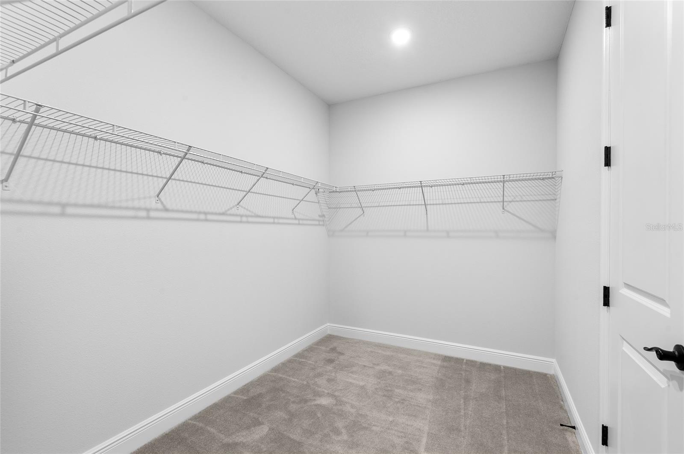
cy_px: 227
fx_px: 304
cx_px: 342
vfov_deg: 73.6
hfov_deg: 96.8
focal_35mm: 16
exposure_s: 1
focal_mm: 16
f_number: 9
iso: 100
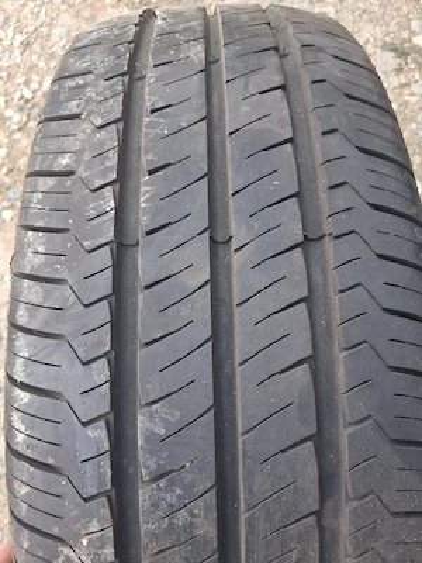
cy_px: 282
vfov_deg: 67.3
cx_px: 211
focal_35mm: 26
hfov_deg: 53.1
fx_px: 423
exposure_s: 1/100
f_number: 1.8
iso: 200
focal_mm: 3.98
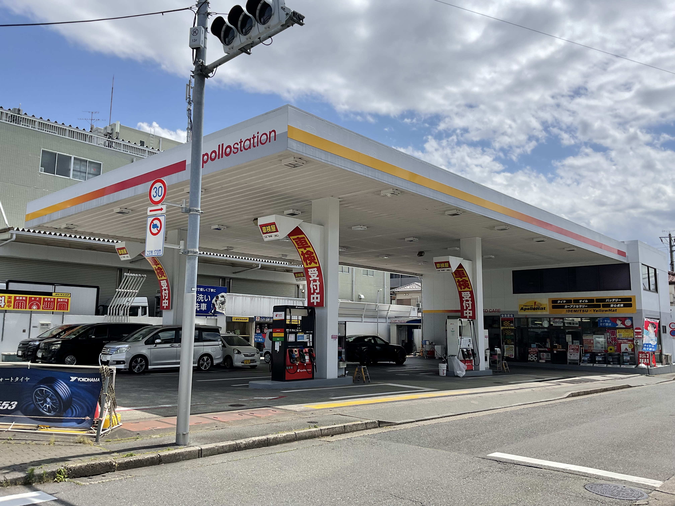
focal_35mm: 29
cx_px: 338
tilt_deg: +8.5
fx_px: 565
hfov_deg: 61.7
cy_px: 253
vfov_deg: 48.2
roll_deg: -0.2
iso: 16
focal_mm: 3
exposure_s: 1/3125
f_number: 1.8
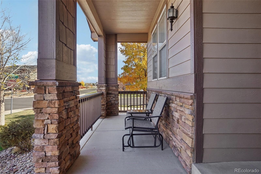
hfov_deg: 90.0
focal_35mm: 18
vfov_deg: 67.4
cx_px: 130
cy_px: 87
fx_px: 130
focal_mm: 12
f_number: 8
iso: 100
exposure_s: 1/30
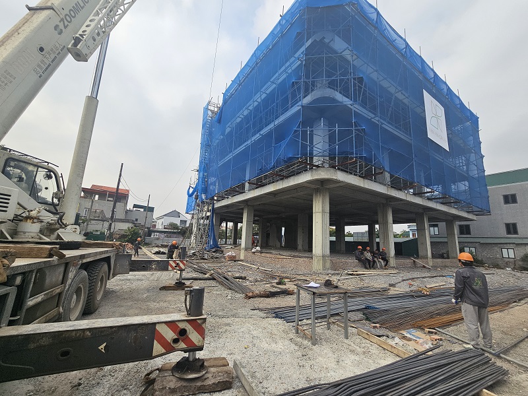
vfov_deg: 89.9
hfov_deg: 106.2
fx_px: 198
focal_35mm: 13
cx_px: 264
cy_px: 198
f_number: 2.2
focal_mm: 2.2
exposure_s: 1/1493
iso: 50
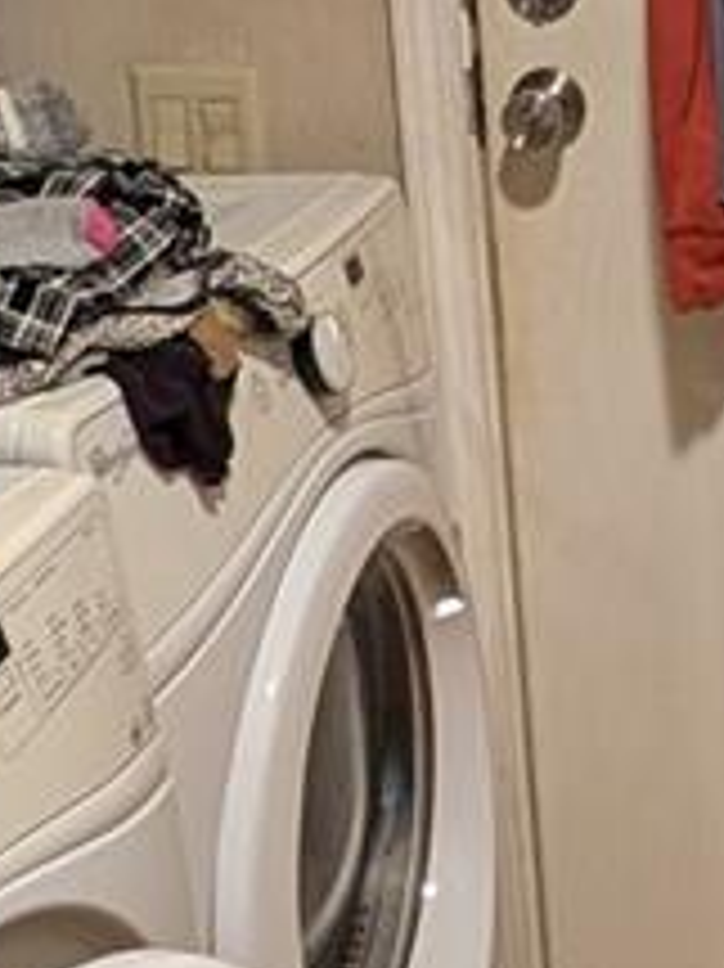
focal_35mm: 86
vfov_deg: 22.8
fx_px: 2401
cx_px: 663
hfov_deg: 16.9
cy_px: 423
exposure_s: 1/60
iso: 200
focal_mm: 2.02
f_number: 1.7
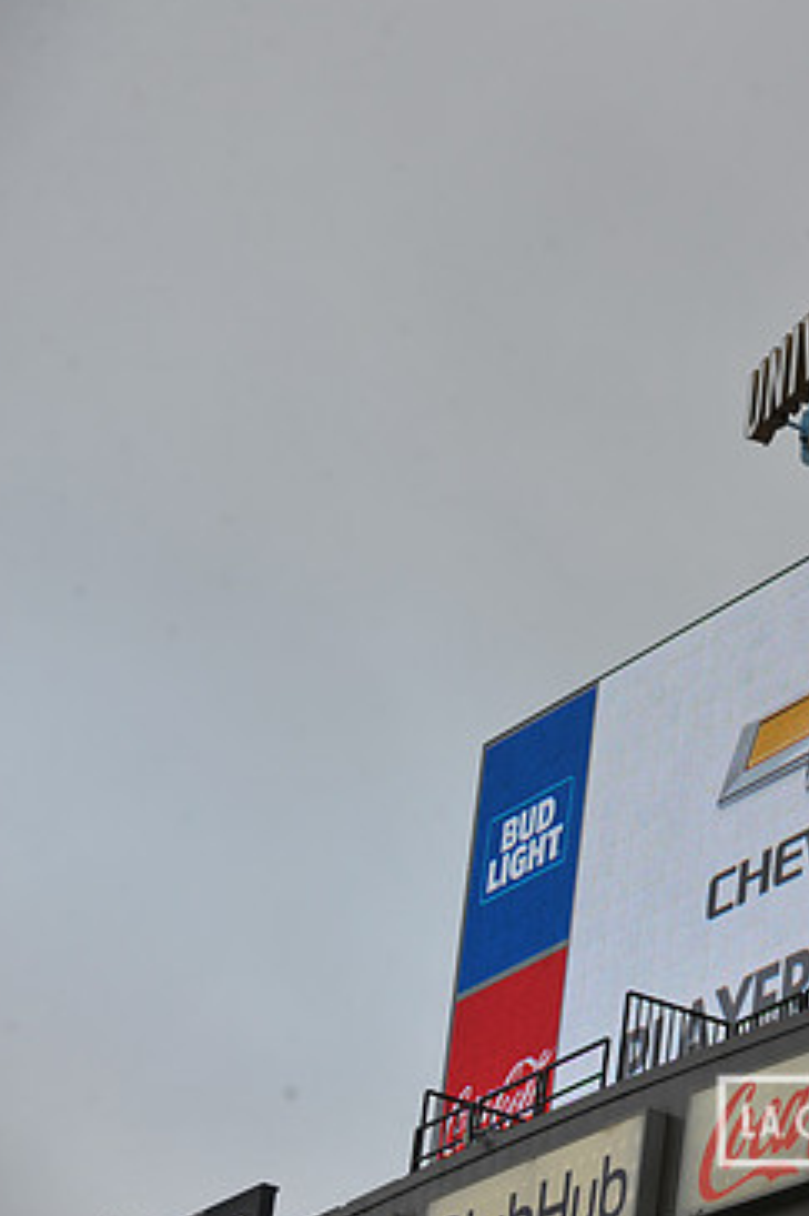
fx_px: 5466
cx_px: 952
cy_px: 620
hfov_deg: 8.4
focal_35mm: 162
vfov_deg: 12.7
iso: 400
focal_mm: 102
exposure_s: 1/250
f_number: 8
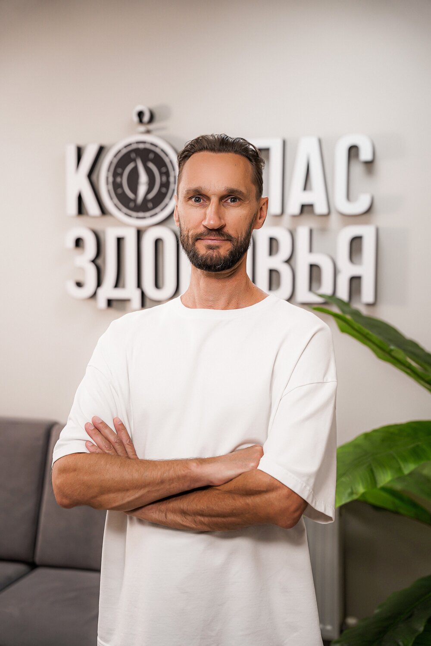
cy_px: 323
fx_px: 919
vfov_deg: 38.7
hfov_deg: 26.4
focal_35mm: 51
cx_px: 216
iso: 400
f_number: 2.8
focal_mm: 51.2
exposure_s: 1/100
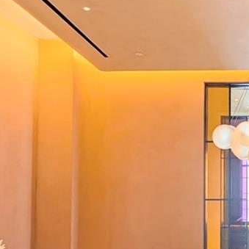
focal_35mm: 50
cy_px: 189
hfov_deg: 31.2
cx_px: 256
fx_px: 407
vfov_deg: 33.3
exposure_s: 1/79.4
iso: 36
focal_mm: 2.23
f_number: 1.95
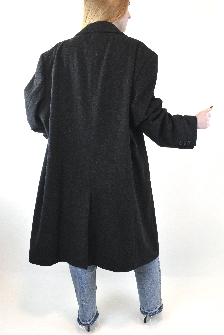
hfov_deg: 36.9
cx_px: 112
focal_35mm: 36
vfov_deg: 53.1
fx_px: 336
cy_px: 168
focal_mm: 24
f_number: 13
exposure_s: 1/40
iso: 1000
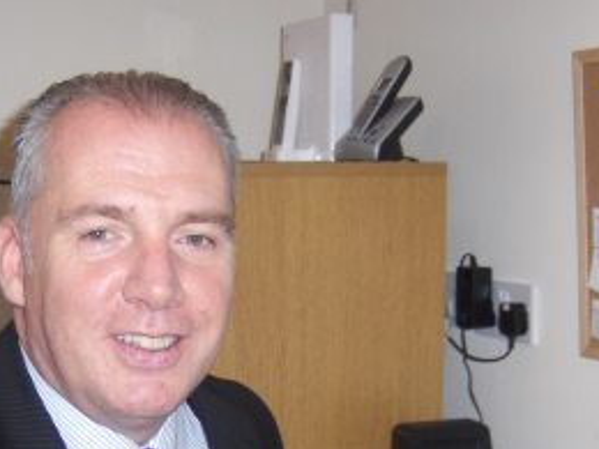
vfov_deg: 20.9
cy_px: 404
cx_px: 180
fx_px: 1194
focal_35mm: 69
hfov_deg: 27.9
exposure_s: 1/60
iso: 100
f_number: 2.8
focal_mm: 7.5
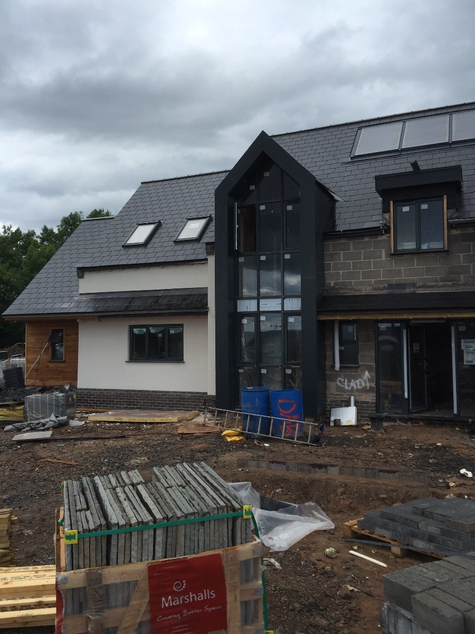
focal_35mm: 29
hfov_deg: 48.2
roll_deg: -0.3
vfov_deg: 61.7
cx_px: 238
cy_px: 317
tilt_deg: +4.0
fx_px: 531
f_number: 2.2
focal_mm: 4.15
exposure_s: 1/1276
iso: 32
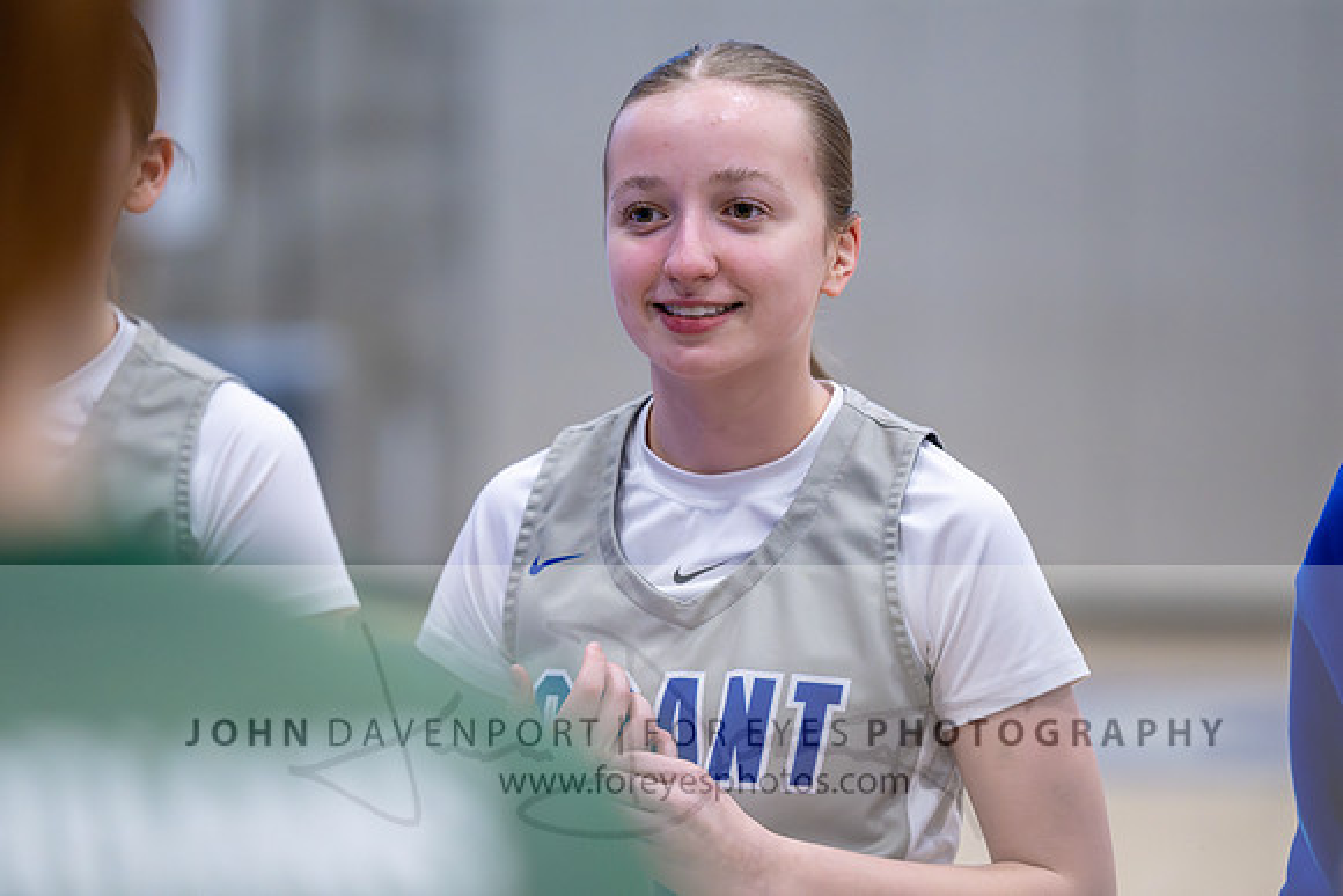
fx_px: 6815
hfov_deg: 11.3
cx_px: 701
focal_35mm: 183
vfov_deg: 7.5
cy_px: 428
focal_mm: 175
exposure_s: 1/1000
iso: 6400
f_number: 2.8
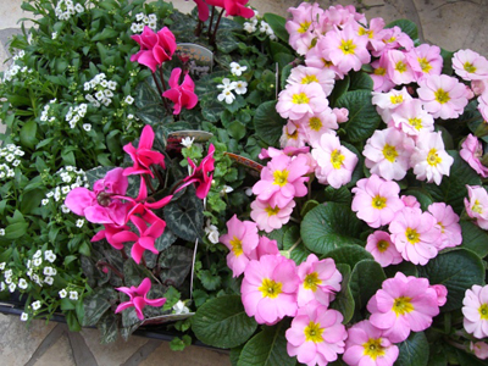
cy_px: 183
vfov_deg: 37.7
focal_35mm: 38
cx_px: 244
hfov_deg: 49.0
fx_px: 536
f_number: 2.7
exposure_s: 1/125
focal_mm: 6.2
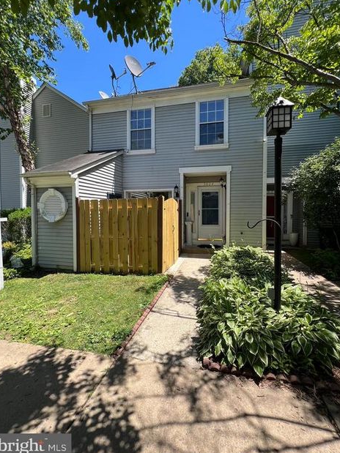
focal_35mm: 14
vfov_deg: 102.0
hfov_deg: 85.6
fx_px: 183
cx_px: 175
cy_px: 216
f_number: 1.8
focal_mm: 1.57
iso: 32
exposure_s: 1/732
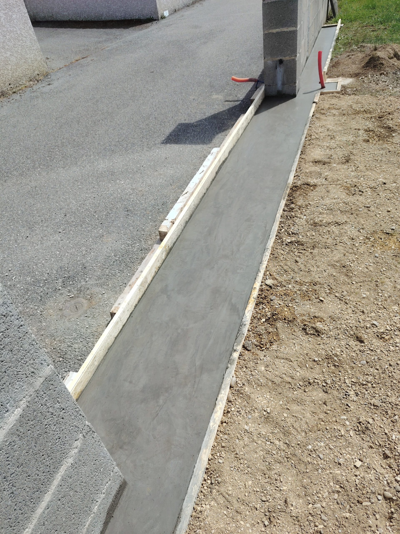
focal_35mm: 24
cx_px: 200
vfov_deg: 71.6
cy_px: 267
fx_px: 370
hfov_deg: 56.8
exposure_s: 1/933
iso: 100
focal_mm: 5.25
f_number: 1.75
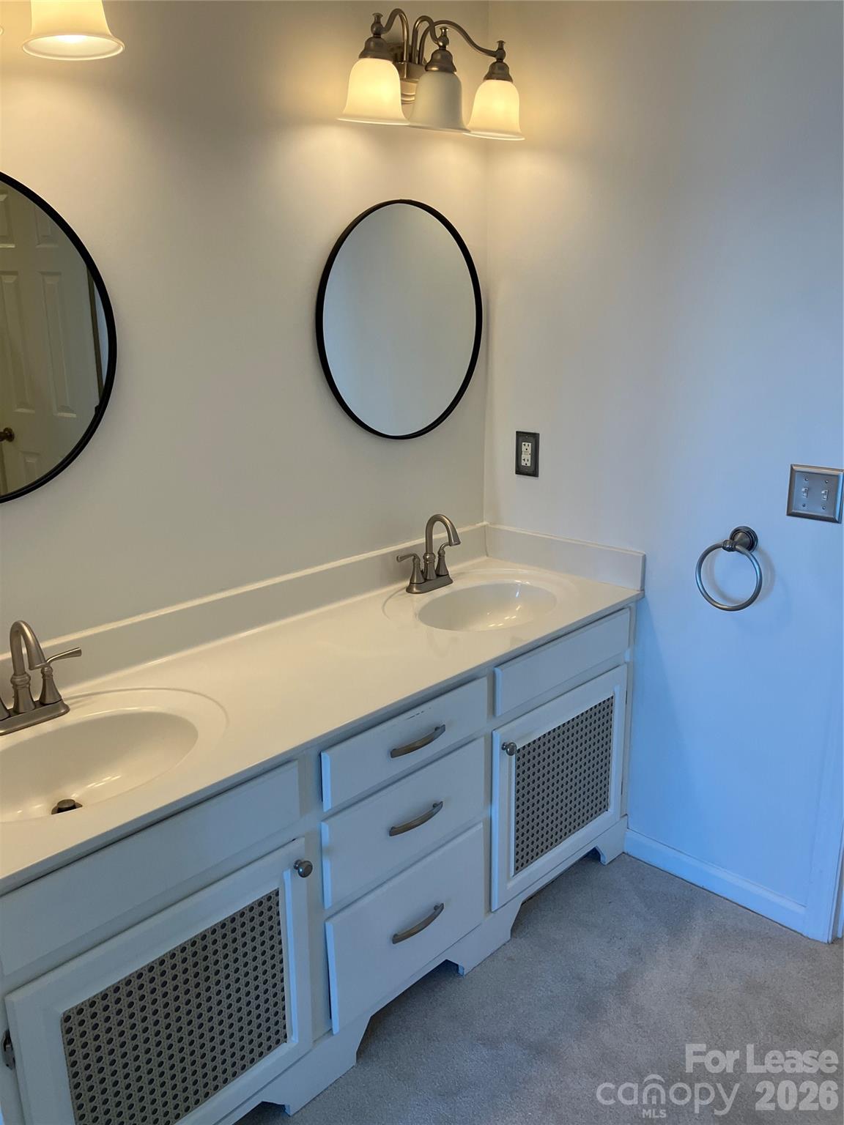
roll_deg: +2.3
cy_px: 562
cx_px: 422
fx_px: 910
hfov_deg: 49.7
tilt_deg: -13.6
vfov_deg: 63.4
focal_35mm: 28
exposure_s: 1/120
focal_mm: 3.99
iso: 80
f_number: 1.8
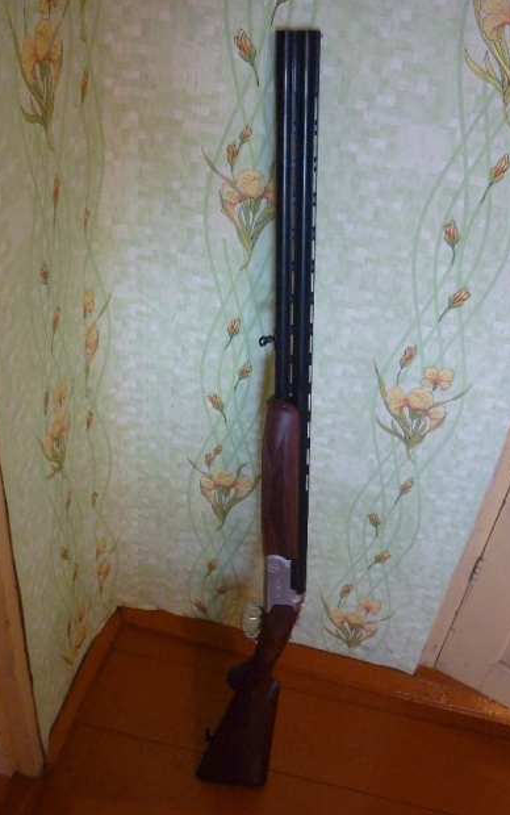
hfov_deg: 35.3
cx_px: 285
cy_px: 417
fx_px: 800
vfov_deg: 54.0
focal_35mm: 36
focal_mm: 5.5
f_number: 2.8
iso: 400
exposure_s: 1/30
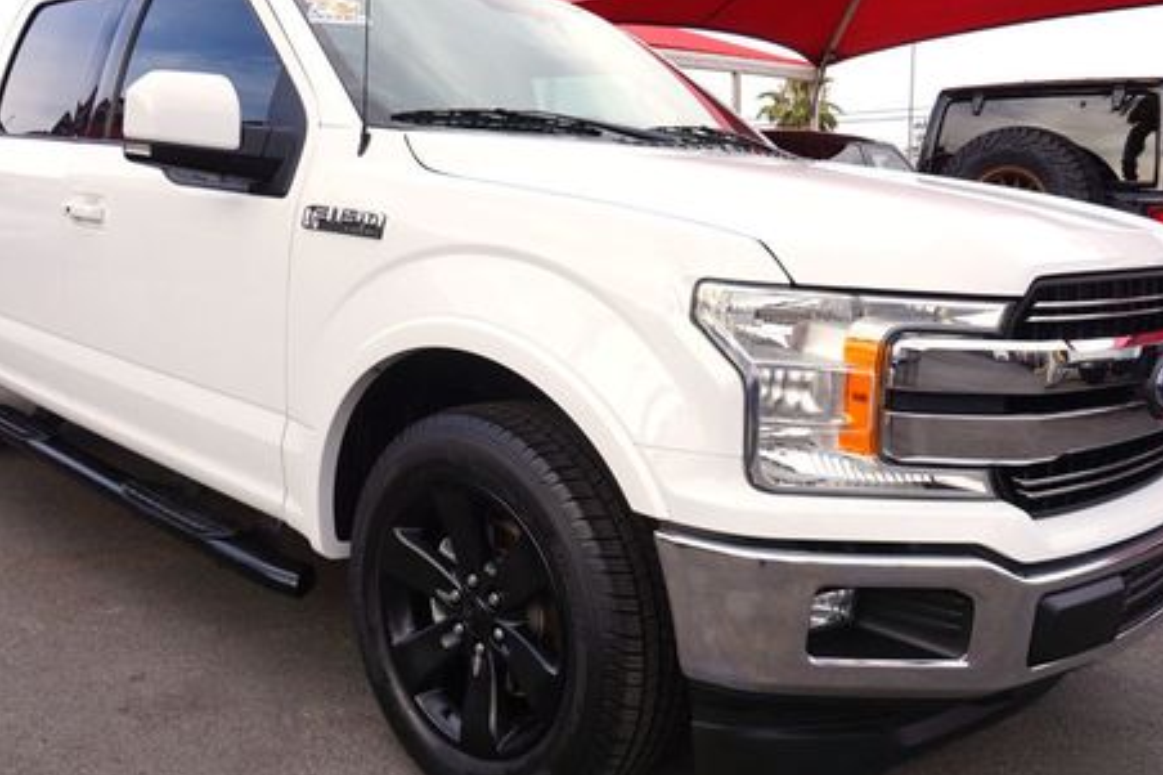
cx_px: 530
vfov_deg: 38.9
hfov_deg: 55.7
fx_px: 1098
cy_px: 376
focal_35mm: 34
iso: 100
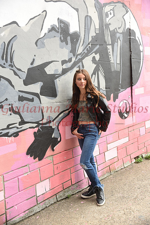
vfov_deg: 50.7
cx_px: 75
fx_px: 237
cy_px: 112
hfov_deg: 35.1
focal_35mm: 38
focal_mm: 38
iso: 500
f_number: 6.3
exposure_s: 1/125
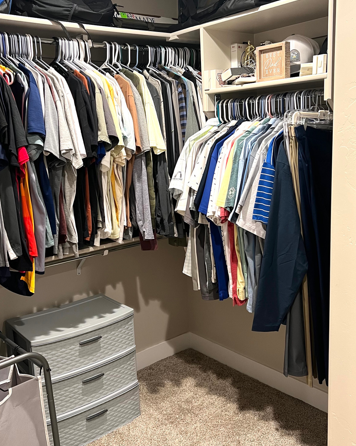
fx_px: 461
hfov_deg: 42.2
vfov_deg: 51.5
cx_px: 175
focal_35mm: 35
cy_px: 214
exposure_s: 1/60
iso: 200
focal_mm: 5.7
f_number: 1.5
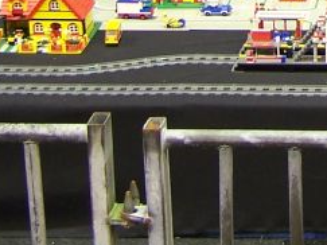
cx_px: 412
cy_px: -201
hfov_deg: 12.0
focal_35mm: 160
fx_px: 1511
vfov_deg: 8.9
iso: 80
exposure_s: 1/2
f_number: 2.8
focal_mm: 6.3
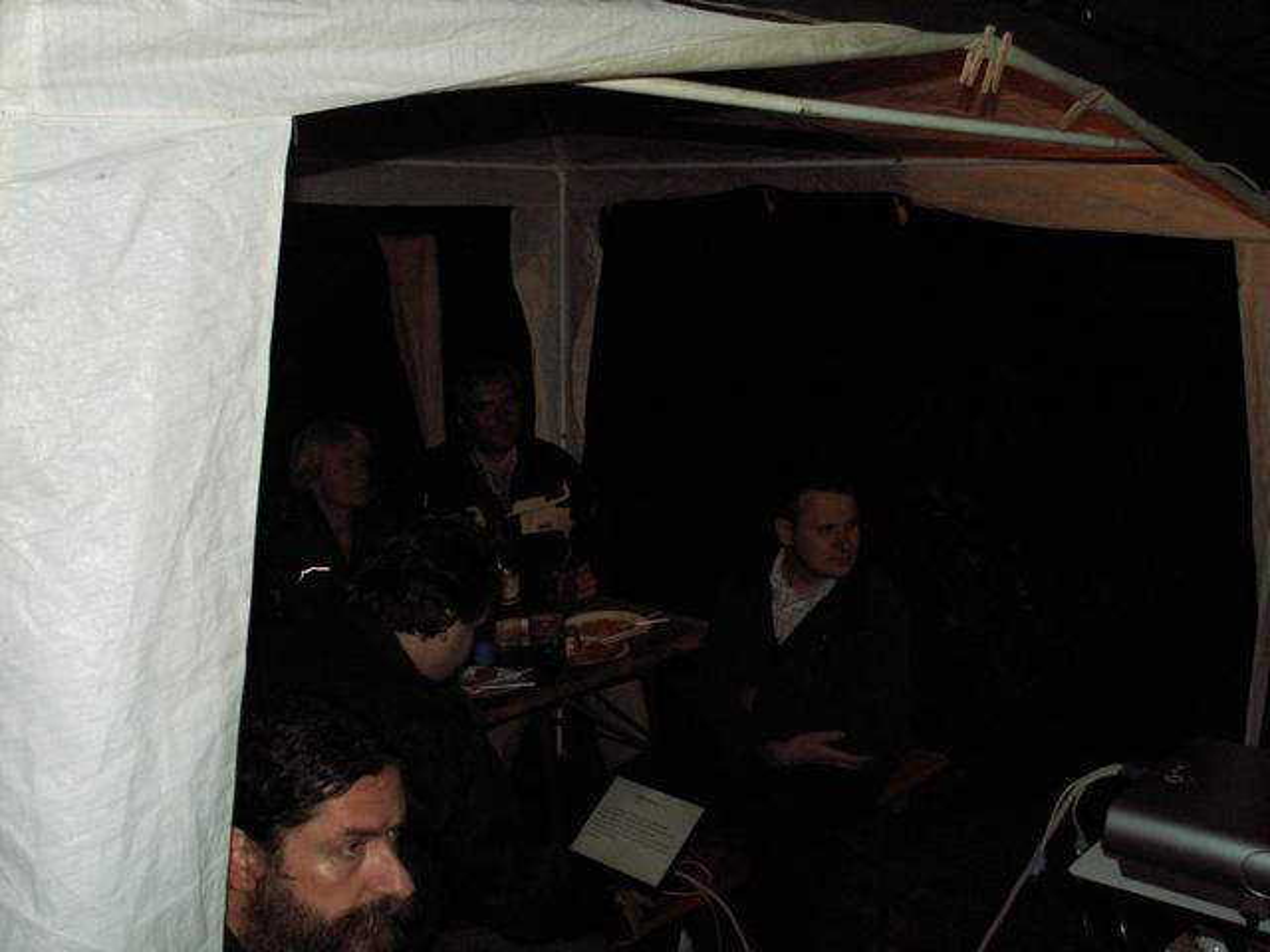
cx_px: 635
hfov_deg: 52.6
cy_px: 476
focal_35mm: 35
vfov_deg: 40.7
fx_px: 1284
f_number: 2.8
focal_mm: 5.86
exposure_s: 1/40
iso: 160
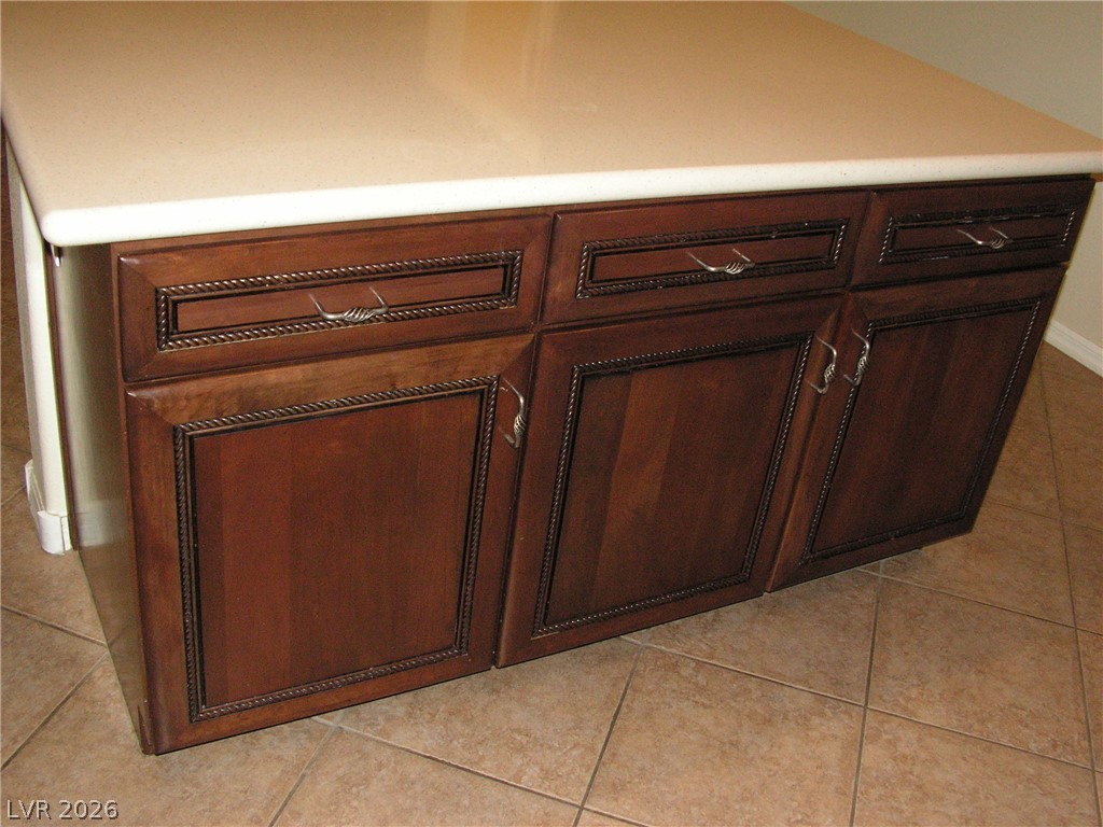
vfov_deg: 39.7
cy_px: 414
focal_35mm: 36
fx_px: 1147
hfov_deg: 51.4
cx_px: 552
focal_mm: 6
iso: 160
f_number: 4.8
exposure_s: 1/40
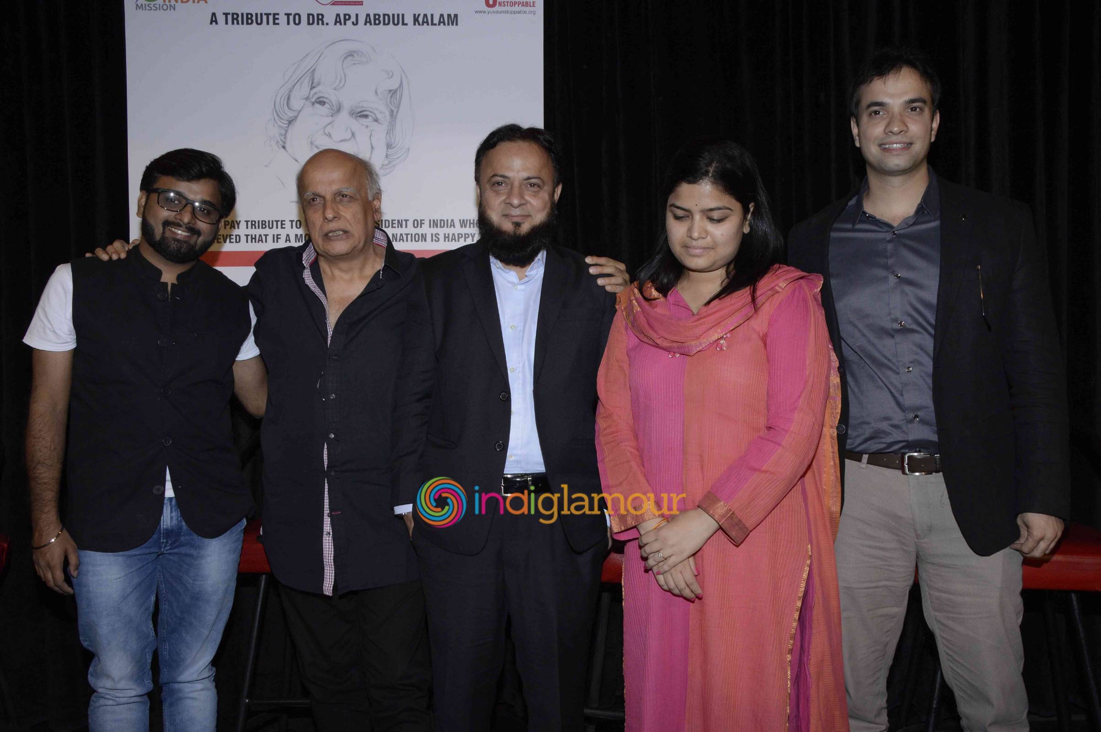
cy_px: 366
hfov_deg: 59.5
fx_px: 963
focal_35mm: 32
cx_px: 550
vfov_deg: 41.6
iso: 800
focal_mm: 21
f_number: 10
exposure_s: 1/160
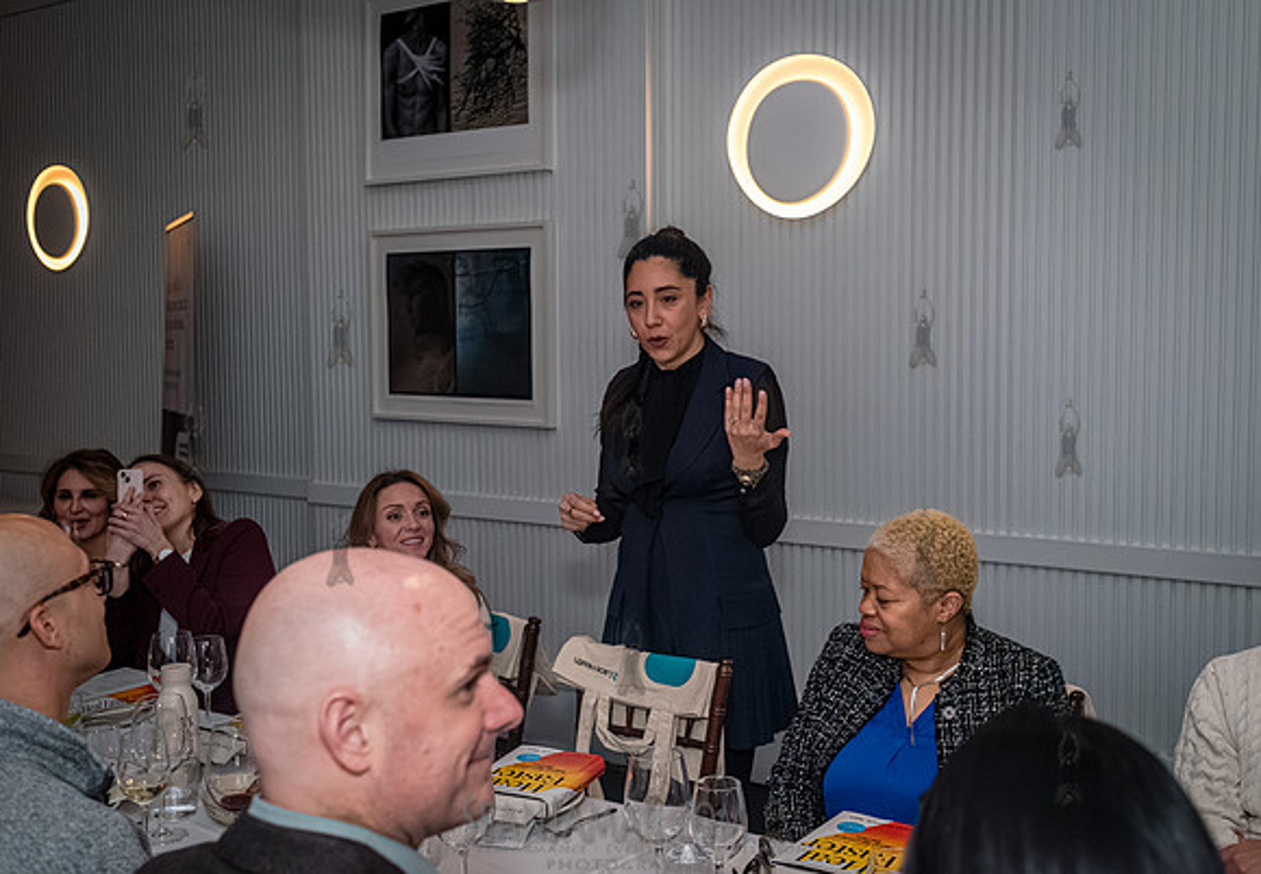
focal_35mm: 37
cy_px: 437
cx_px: 664
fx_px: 1306
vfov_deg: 37.0
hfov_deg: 51.5
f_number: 4.5
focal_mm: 35
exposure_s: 1/320
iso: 6400
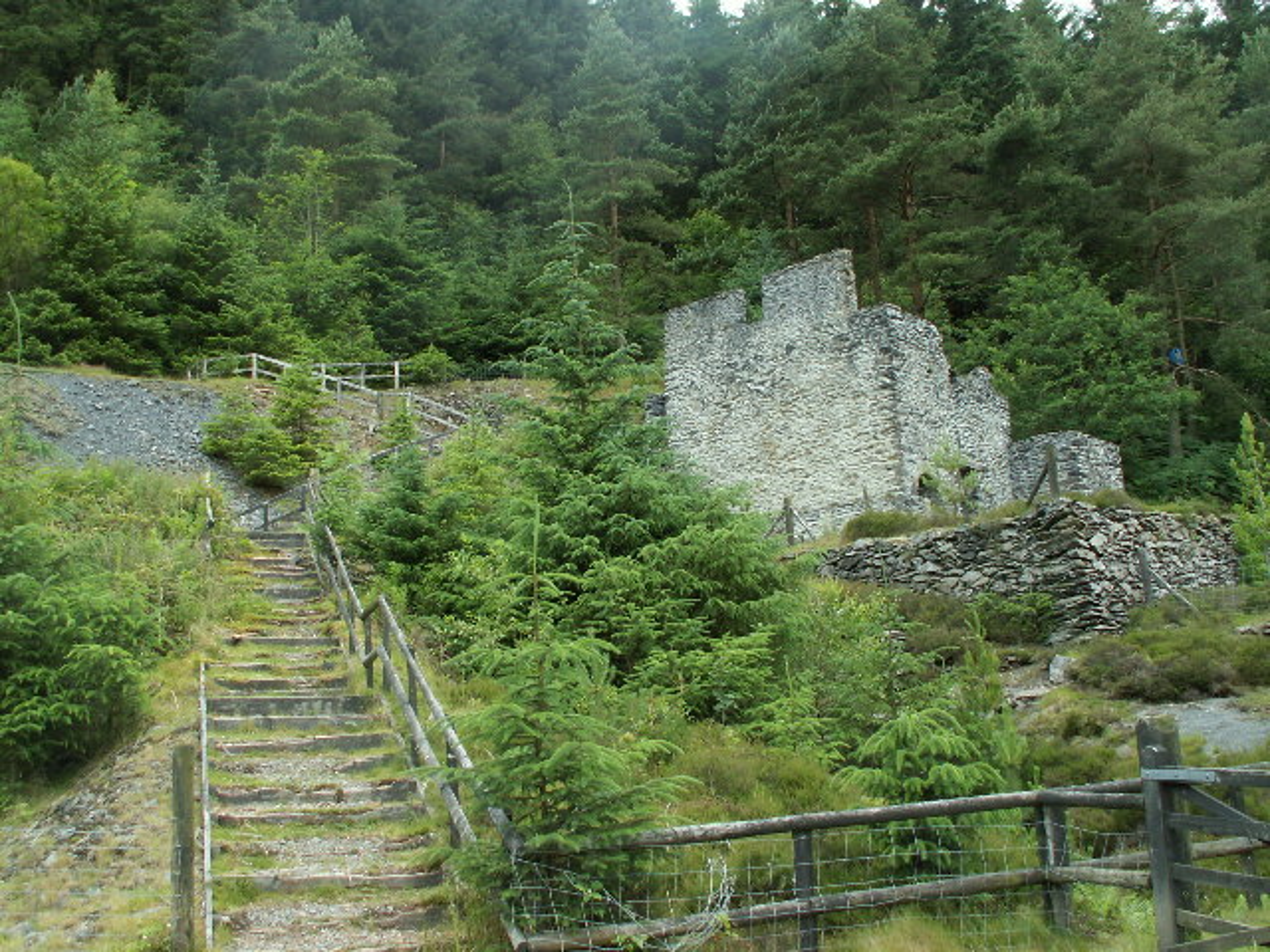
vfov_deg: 40.7
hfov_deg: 52.6
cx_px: 635
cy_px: 476
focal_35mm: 35
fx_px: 1284
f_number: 5
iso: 50
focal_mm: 5.86
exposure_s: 1/30
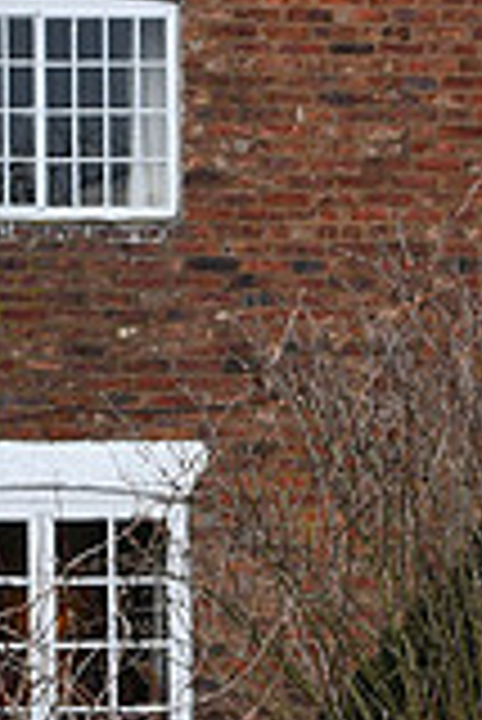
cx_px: 1284
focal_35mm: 253
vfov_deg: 8.1
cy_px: 801
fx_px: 5070
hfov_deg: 5.2
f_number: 5.6
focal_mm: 70
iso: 560
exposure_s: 1/500
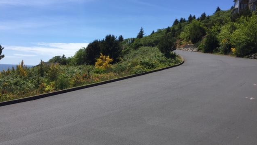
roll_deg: -4.2
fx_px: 218
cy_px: 63
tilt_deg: +0.6
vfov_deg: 36.6
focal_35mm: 32
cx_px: 128
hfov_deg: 61.0
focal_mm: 4.15
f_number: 2.2
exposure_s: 1/2639
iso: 32
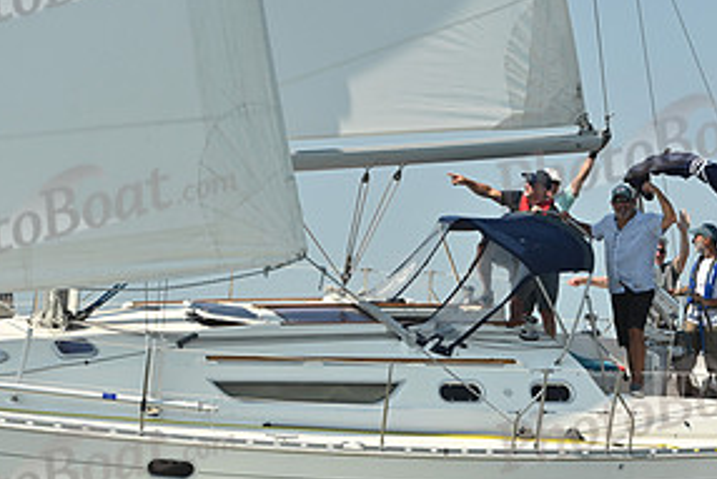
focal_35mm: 142
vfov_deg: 9.7
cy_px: 312
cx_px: 369
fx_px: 2829
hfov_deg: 14.4
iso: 320
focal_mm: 70
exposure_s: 1/1250
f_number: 9
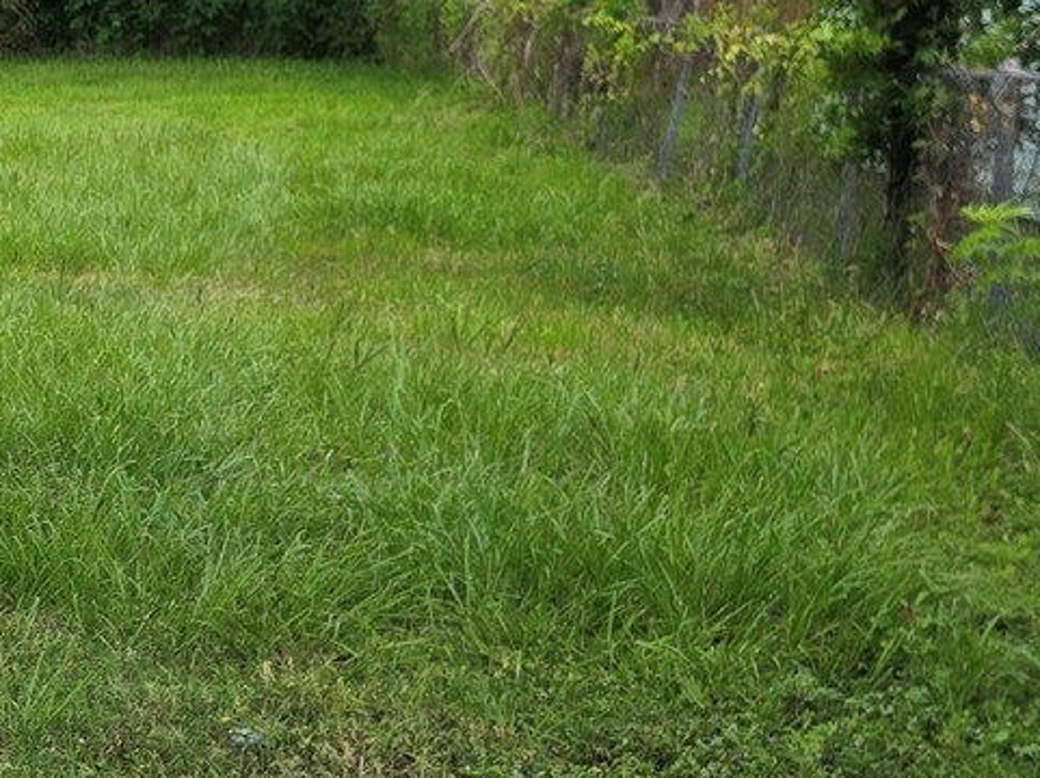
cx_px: -979
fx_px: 2942
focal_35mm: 98
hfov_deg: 16.1
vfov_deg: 15.1
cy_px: 430
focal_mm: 6.3
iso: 12
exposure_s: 1/437
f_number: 1.7
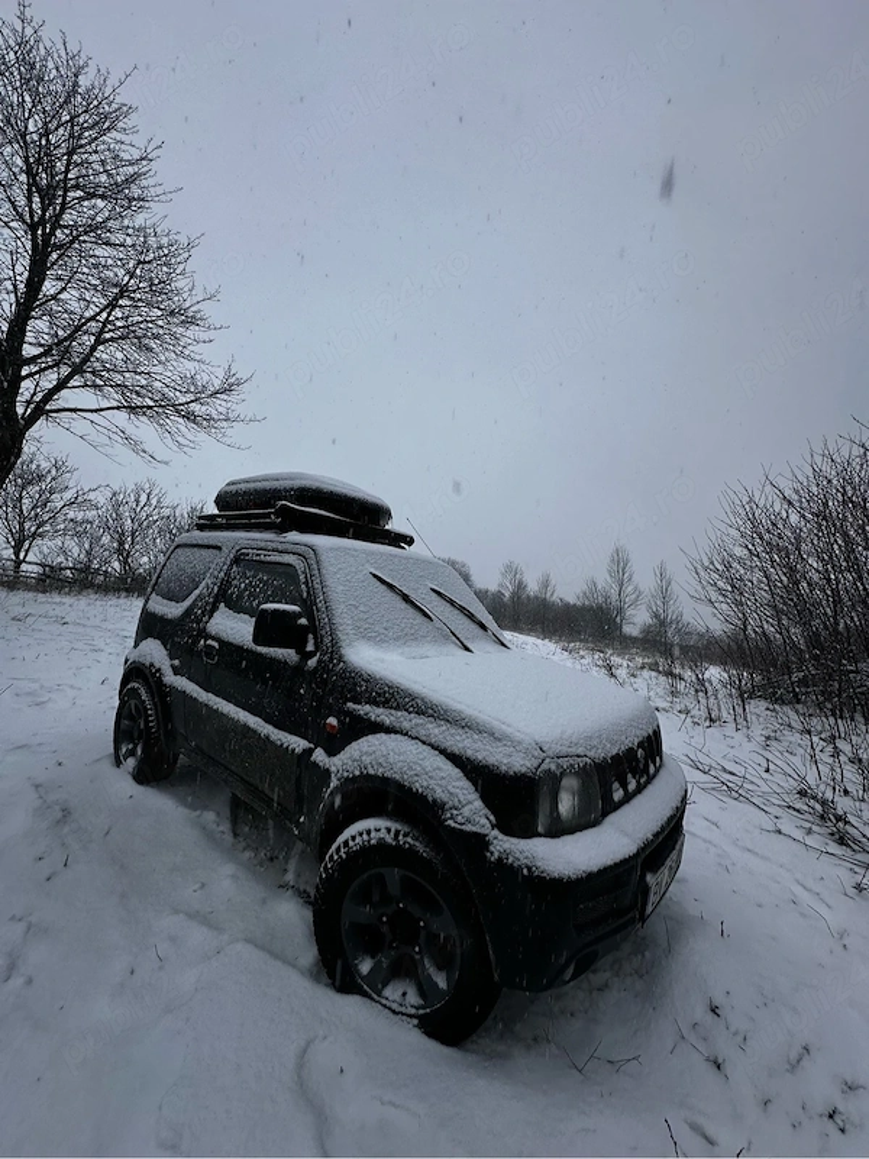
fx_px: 469
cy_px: 580
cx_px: 434
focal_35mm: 14
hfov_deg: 85.7
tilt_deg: +4.0
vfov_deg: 102.1
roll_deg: +0.0
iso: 40
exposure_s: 1/113
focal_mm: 2.22
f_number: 2.2
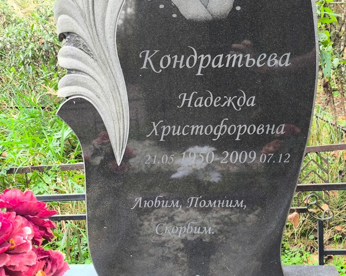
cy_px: 131
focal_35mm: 56
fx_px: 573
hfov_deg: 33.6
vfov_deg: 27.1
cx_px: 184
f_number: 1.7
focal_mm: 4.71
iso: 64
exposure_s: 1/60
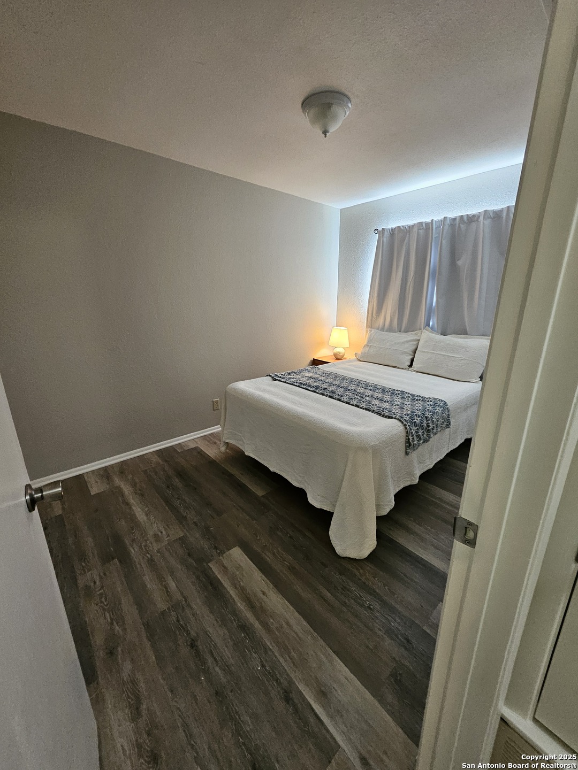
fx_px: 289
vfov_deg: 106.2
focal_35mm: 13
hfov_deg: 89.9
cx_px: 289
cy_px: 385
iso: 320
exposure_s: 1/40
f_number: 2.2
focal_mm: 1.74
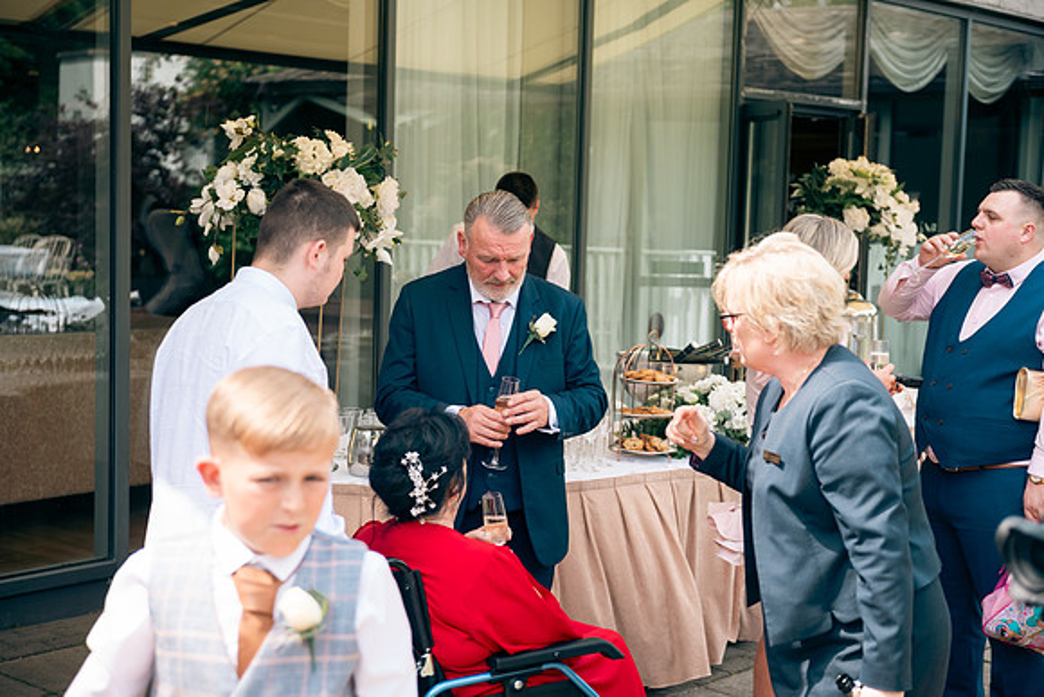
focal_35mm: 58
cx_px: 522
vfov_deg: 23.4
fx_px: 1682
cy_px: 348
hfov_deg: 34.5
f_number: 3.5
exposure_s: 1/250
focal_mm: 58
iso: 80
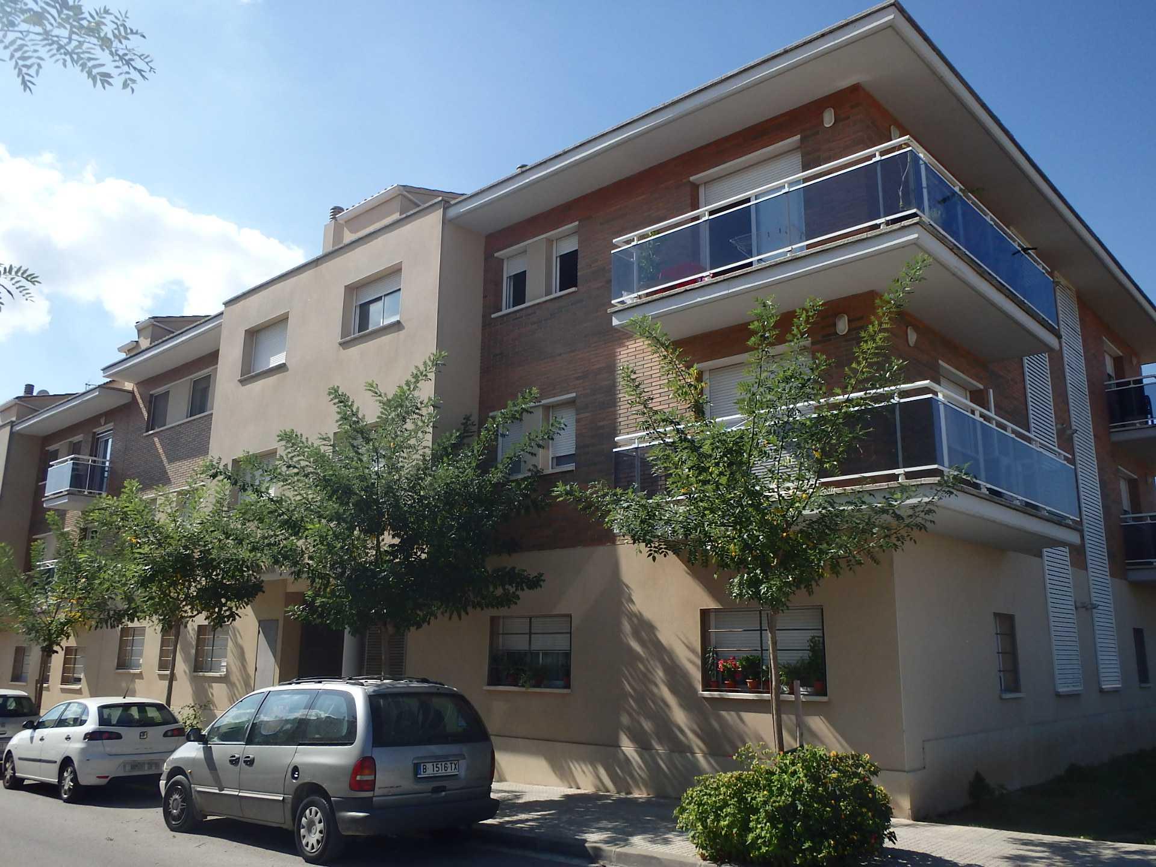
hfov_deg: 63.4
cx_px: 578
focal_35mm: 28
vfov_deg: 49.7
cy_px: 434
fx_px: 935
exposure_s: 1/125
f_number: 11
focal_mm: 5
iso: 125
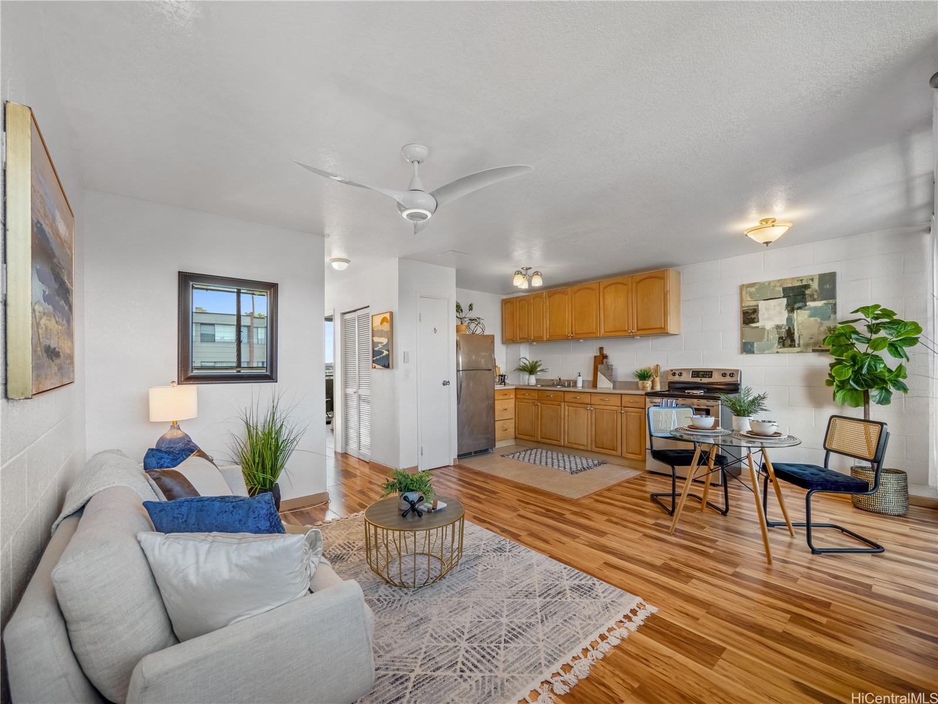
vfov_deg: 85.7
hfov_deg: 102.1
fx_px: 379
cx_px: 469
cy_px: 352
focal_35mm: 14
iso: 250
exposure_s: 1/500
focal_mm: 7
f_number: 4
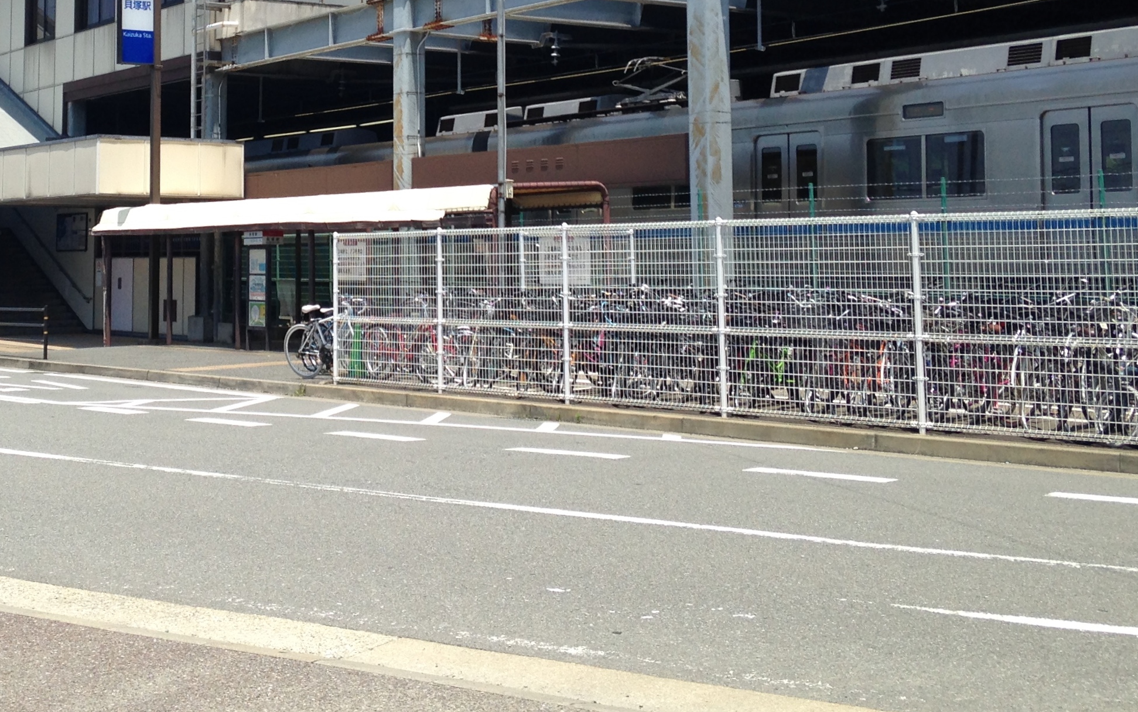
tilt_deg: +6.0
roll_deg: +0.5
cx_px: 336
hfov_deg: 35.2
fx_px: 1768
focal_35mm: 57
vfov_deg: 22.4
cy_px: 117
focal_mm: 4.12
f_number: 2.4
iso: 50
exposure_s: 1/1550
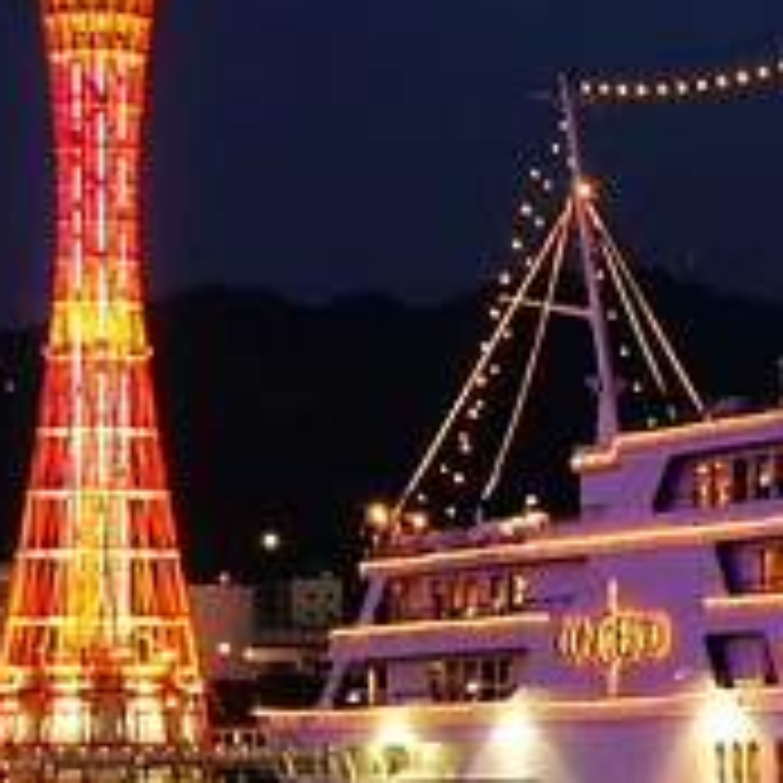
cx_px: 801
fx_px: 4672
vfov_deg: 9.6
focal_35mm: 183
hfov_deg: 9.5
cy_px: 630
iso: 800
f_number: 8
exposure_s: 1/4
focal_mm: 39
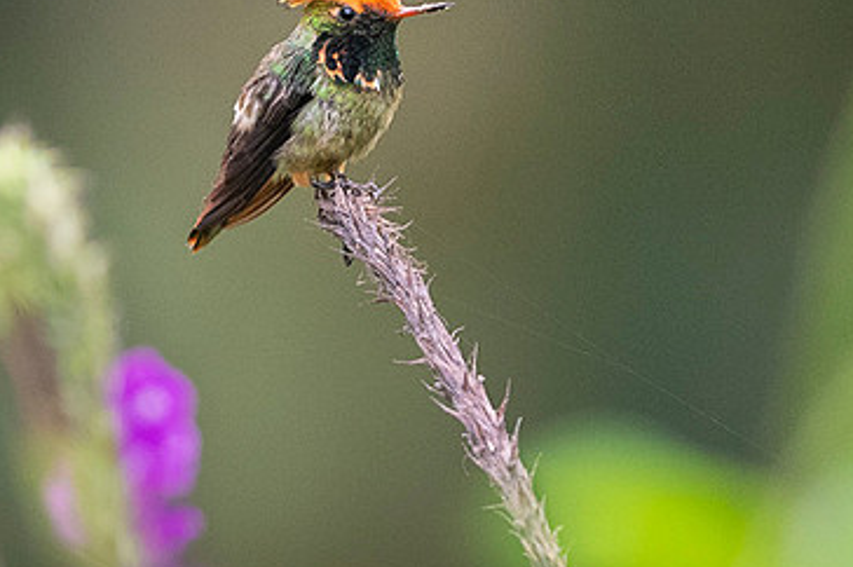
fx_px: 41309
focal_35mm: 1745
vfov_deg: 0.8
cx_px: 340
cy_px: 168
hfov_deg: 1.2
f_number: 4
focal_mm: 500
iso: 2500
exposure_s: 1/640
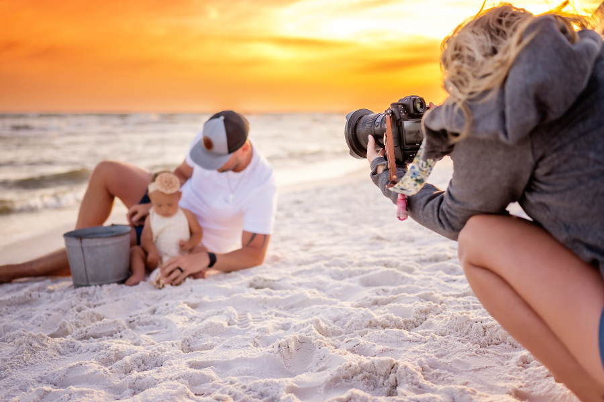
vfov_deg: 37.9
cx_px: 302
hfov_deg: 54.4
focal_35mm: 35
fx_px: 587
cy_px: 201
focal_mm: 35
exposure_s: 1/2500
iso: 250
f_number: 1.8
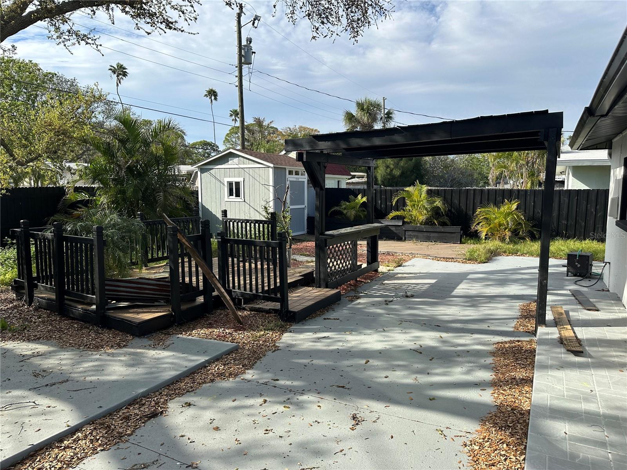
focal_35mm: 24
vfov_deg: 56.8
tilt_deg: -5.9
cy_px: 235
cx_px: 314
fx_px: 435
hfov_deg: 71.6
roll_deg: -0.6
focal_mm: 6.86
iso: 80
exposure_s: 1/3597
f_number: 1.78
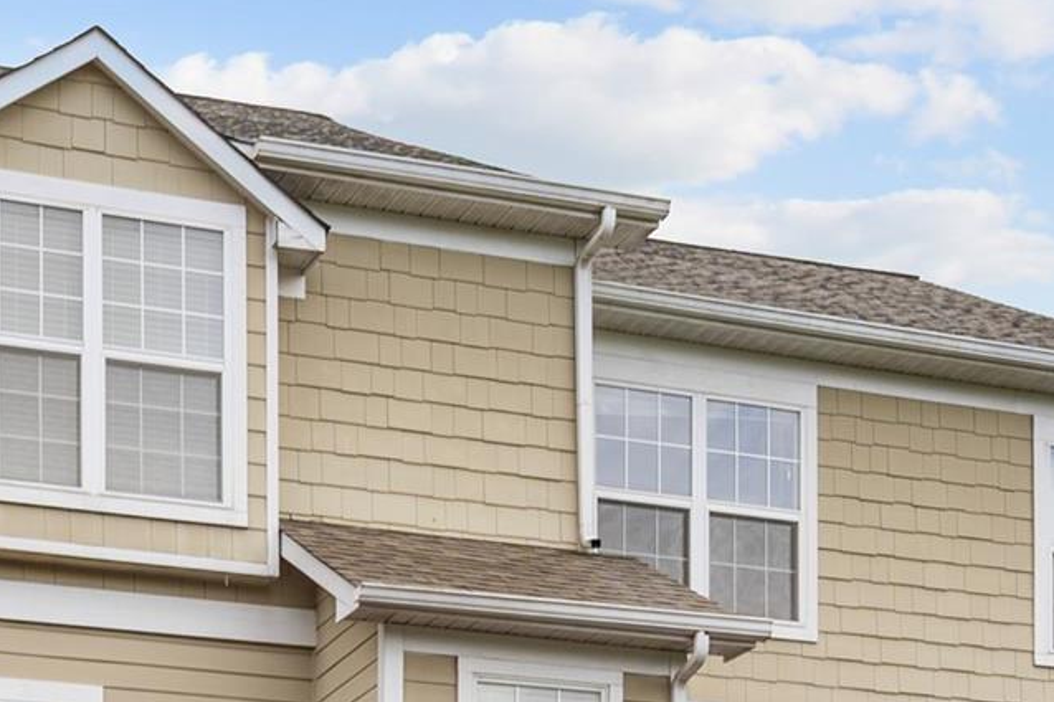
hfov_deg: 25.8
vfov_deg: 17.2
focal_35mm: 77
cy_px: 749
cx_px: 195
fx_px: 2254
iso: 100
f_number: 11
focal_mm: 24
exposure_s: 1/50
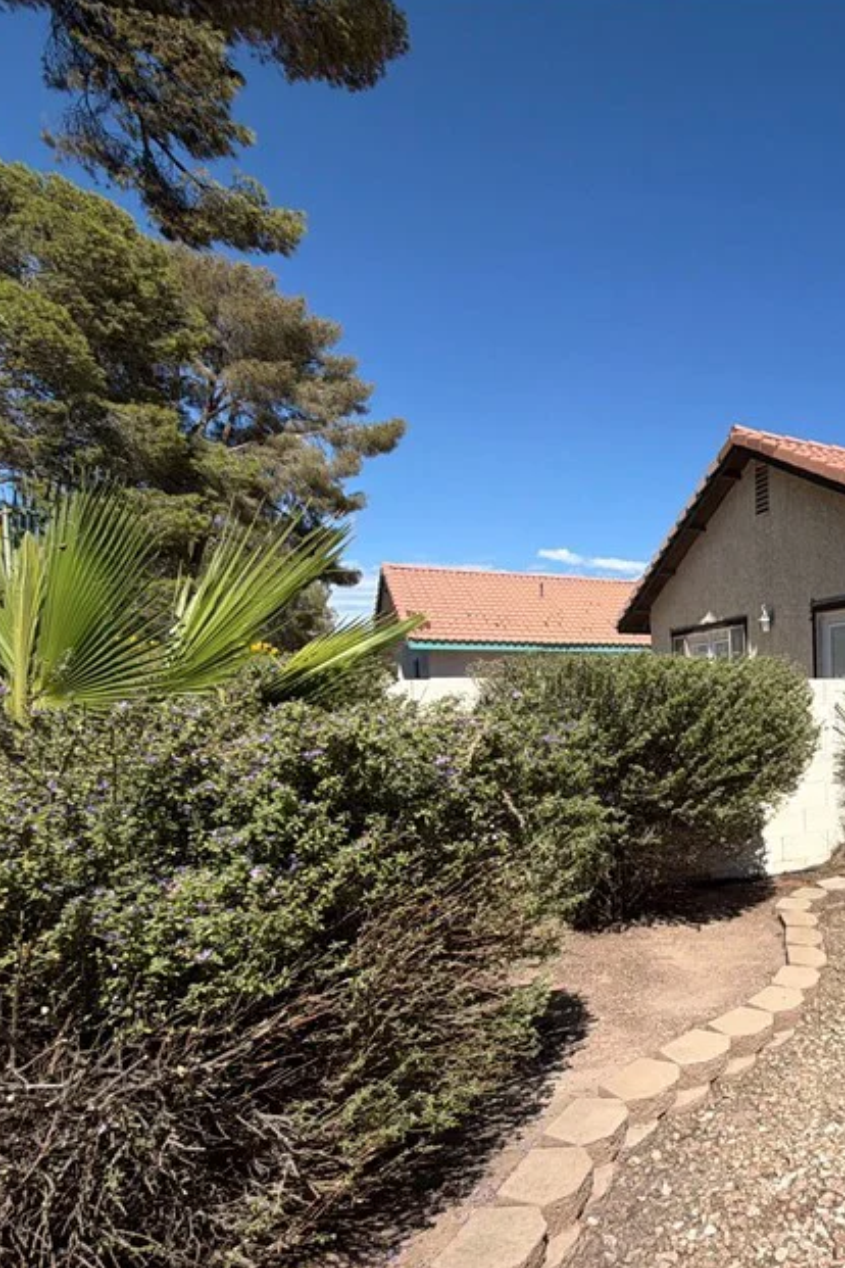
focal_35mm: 24
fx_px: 845
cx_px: 872
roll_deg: +2.6
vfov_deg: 72.8
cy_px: 772
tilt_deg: -3.9
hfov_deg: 44.1
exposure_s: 1/1399
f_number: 2.2
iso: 20
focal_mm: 2.22
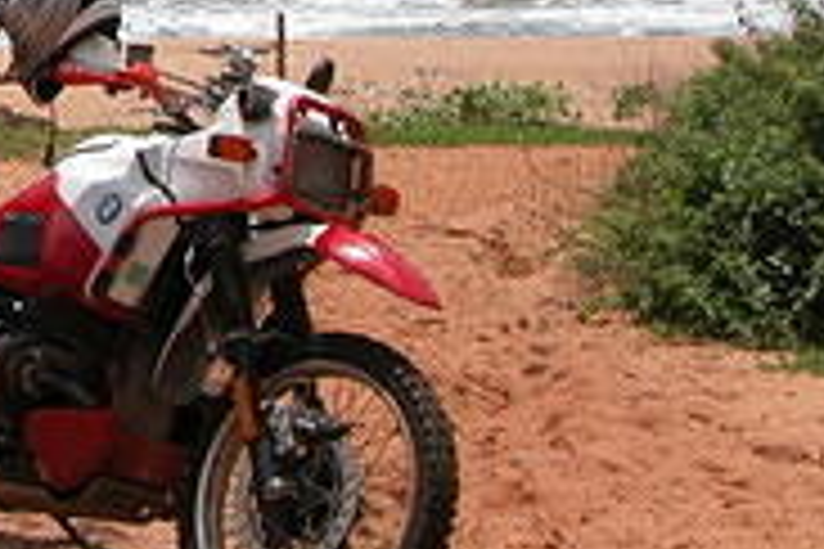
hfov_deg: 10.9
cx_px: -356
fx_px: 4165
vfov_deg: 7.5
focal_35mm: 182
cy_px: 45
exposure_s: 1/438
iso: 100
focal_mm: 12.7
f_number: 7.6
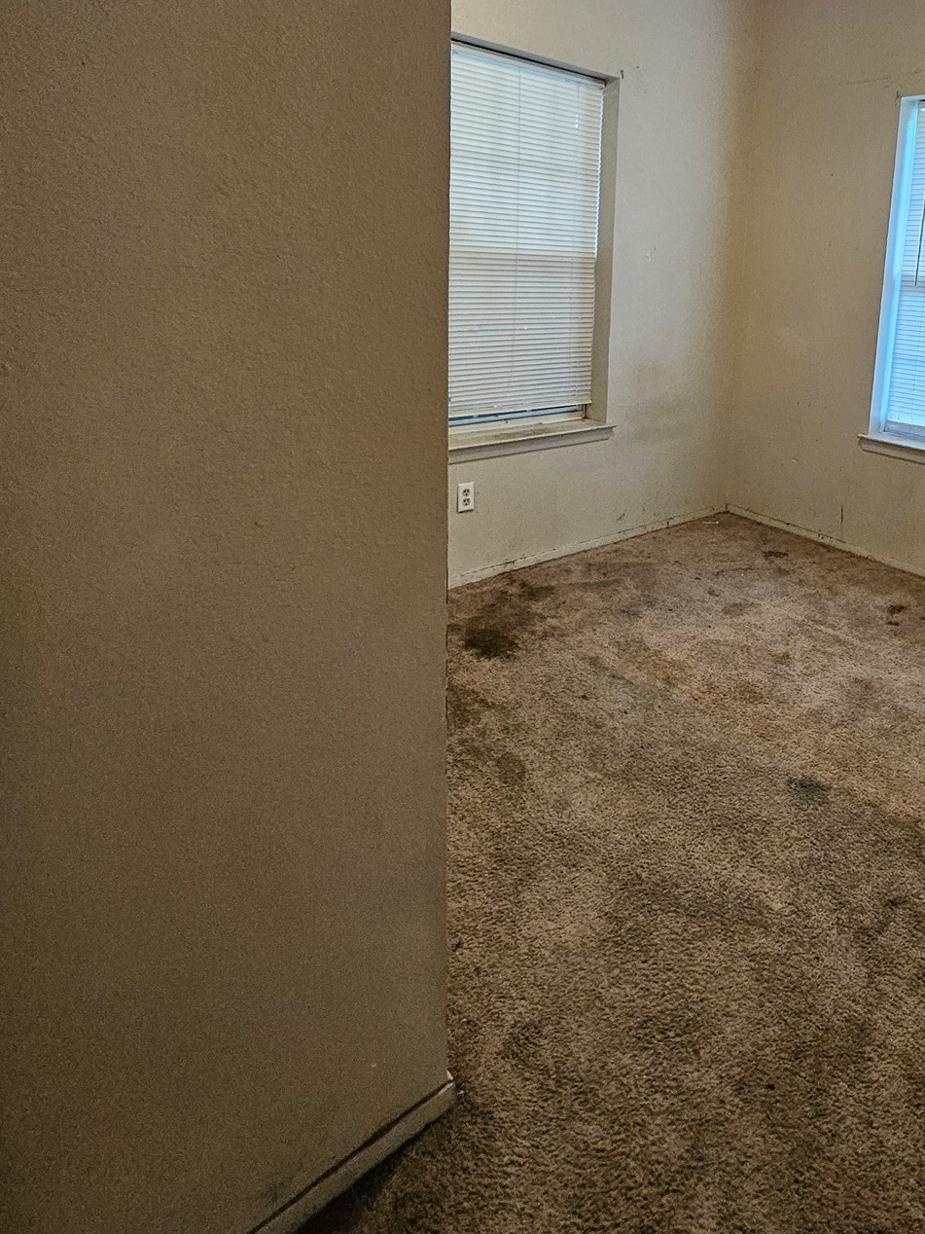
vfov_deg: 76.5
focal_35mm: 21
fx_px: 748
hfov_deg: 61.0
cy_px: 412
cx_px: 656
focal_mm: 1.74
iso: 320
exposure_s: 1/40
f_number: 2.2
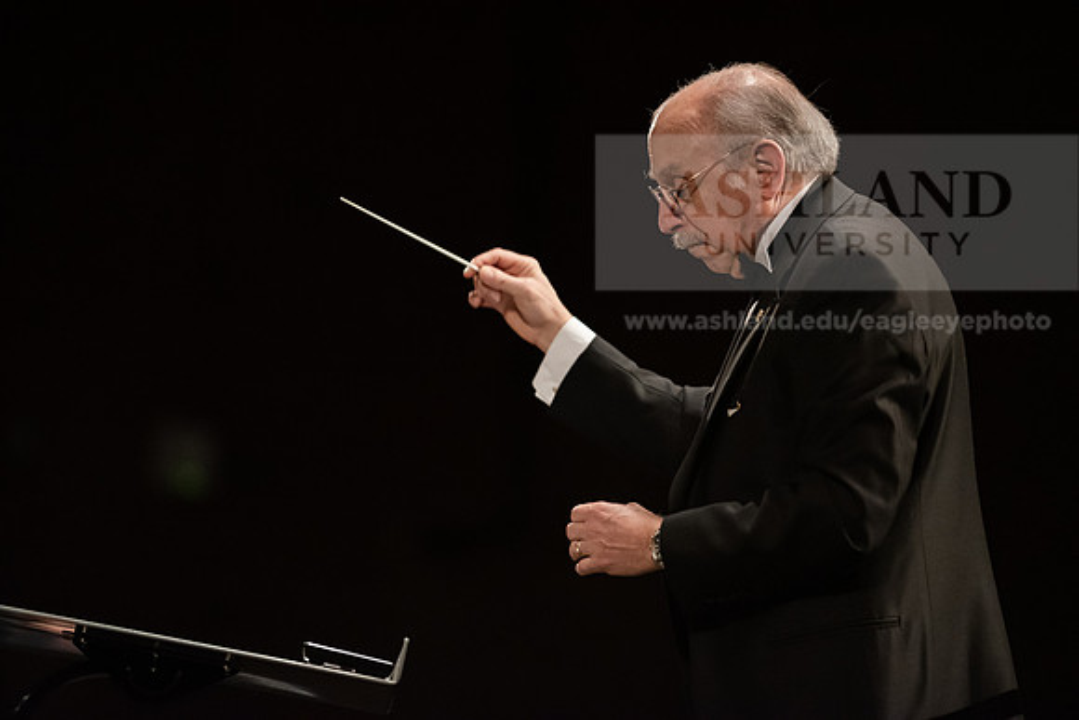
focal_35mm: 300
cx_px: 540
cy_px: 360
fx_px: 8993
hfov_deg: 6.9
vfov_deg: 4.6
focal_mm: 300
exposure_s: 1/250
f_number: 2.8
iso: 4000
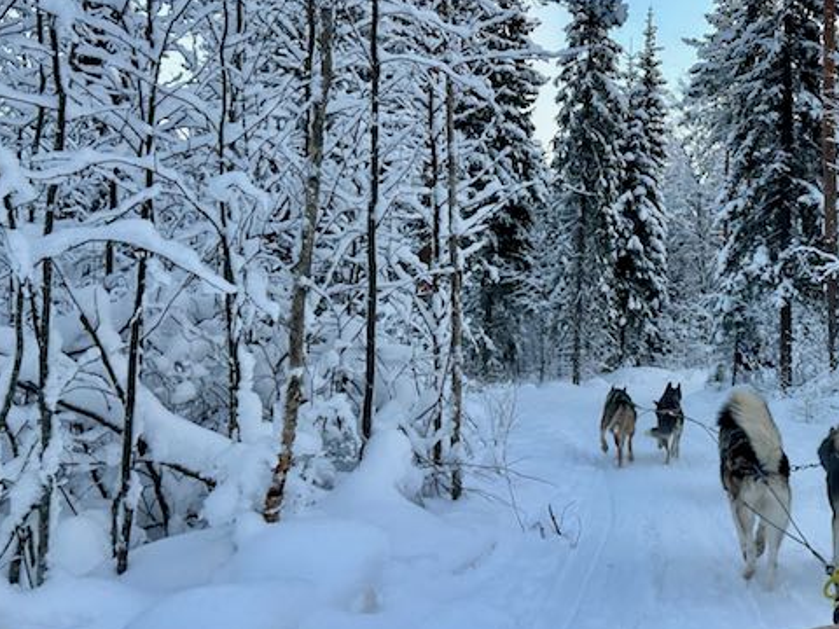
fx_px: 1091
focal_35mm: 45
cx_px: 638
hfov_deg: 40.8
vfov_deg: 32.0
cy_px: 237
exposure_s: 1/148
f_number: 1.78
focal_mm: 6.86
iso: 64
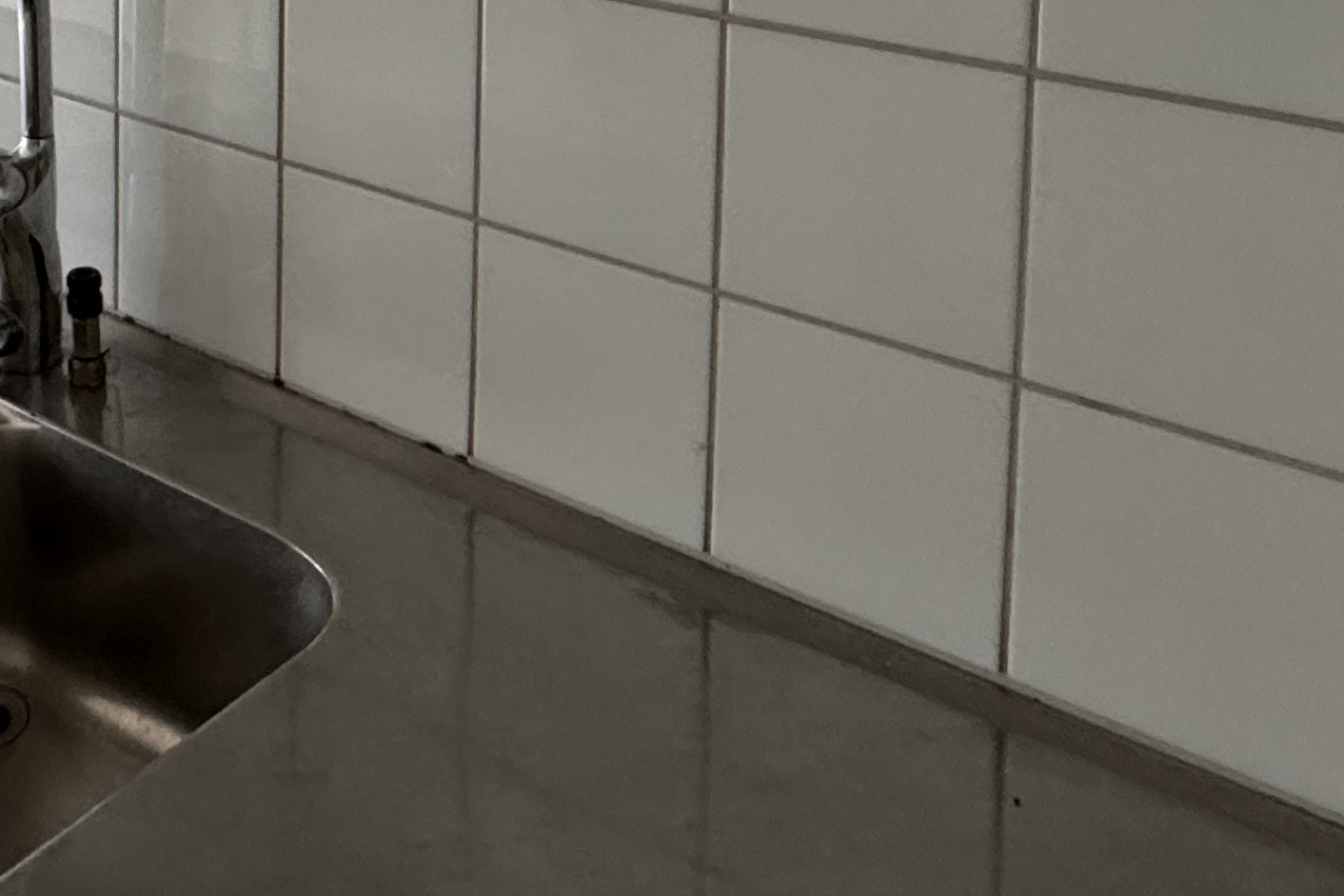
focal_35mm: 46
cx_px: 141
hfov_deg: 39.7
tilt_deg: -4.5
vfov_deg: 25.4
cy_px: -255
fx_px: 1717
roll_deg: +0.3
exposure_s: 1/99
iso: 320
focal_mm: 2.22
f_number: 2.2
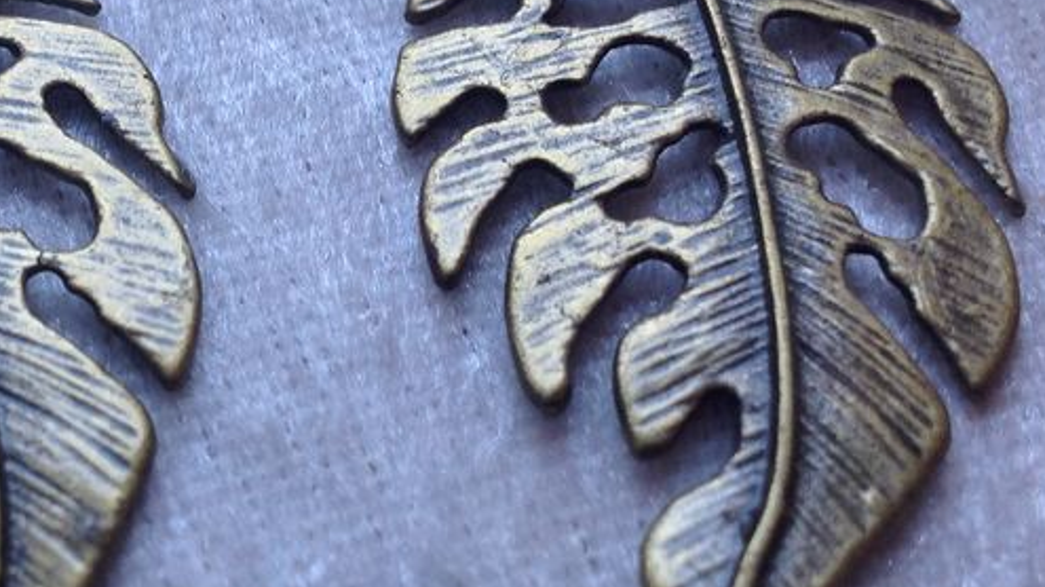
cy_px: 181
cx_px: 270
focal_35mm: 77
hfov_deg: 27.2
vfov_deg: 15.6
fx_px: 2133
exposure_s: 1/60
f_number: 2.4
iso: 64
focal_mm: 4.28
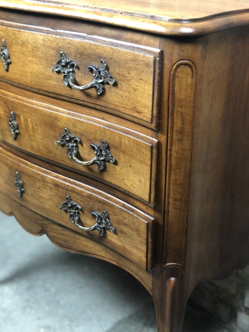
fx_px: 499
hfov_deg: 28.0
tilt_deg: -27.2
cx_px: 124
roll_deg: +0.7
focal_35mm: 52
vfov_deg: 36.8
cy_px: 166
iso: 160
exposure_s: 1/14
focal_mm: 6
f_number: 2.4
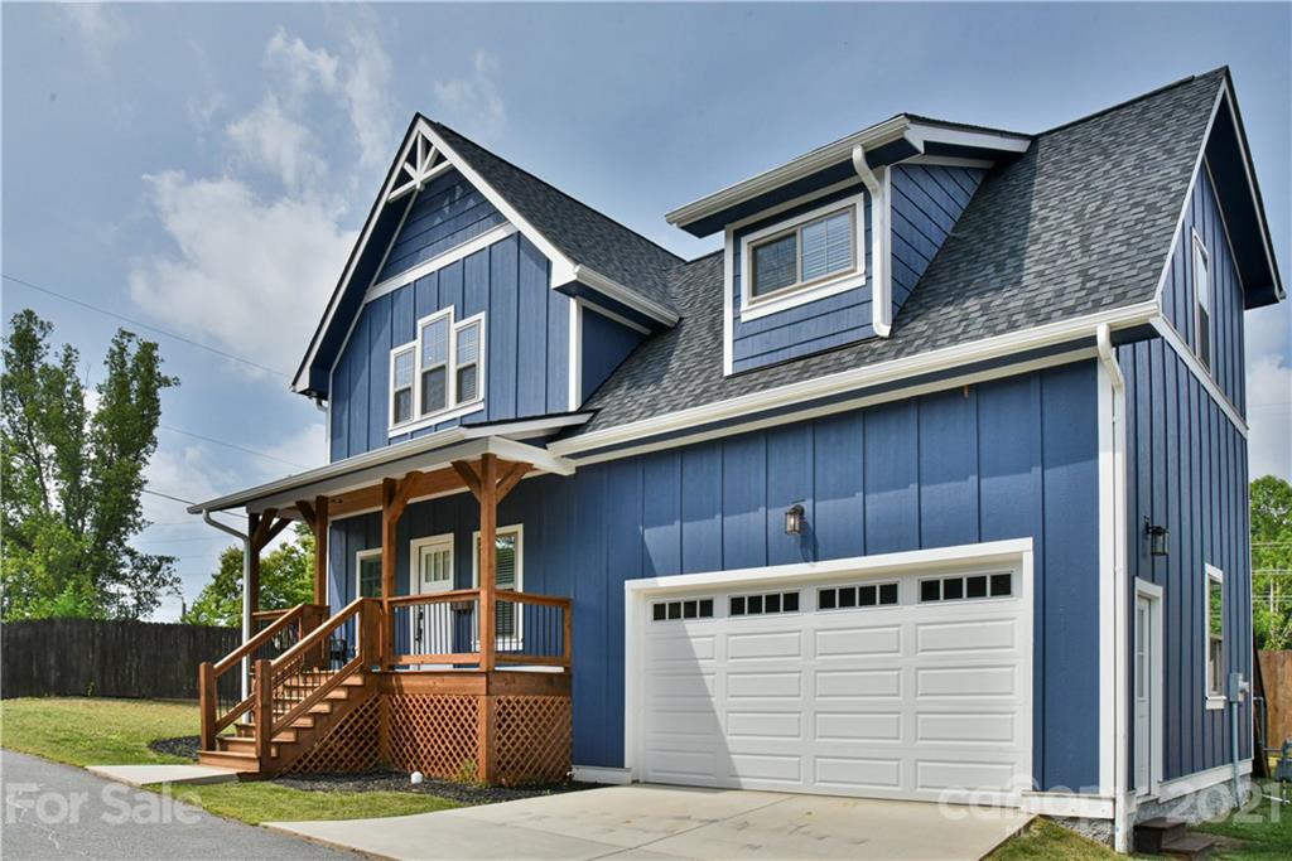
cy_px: 430
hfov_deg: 73.7
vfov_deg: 53.1
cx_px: 646
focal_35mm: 24
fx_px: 861
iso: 1600
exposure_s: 1/800
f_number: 14
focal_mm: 24
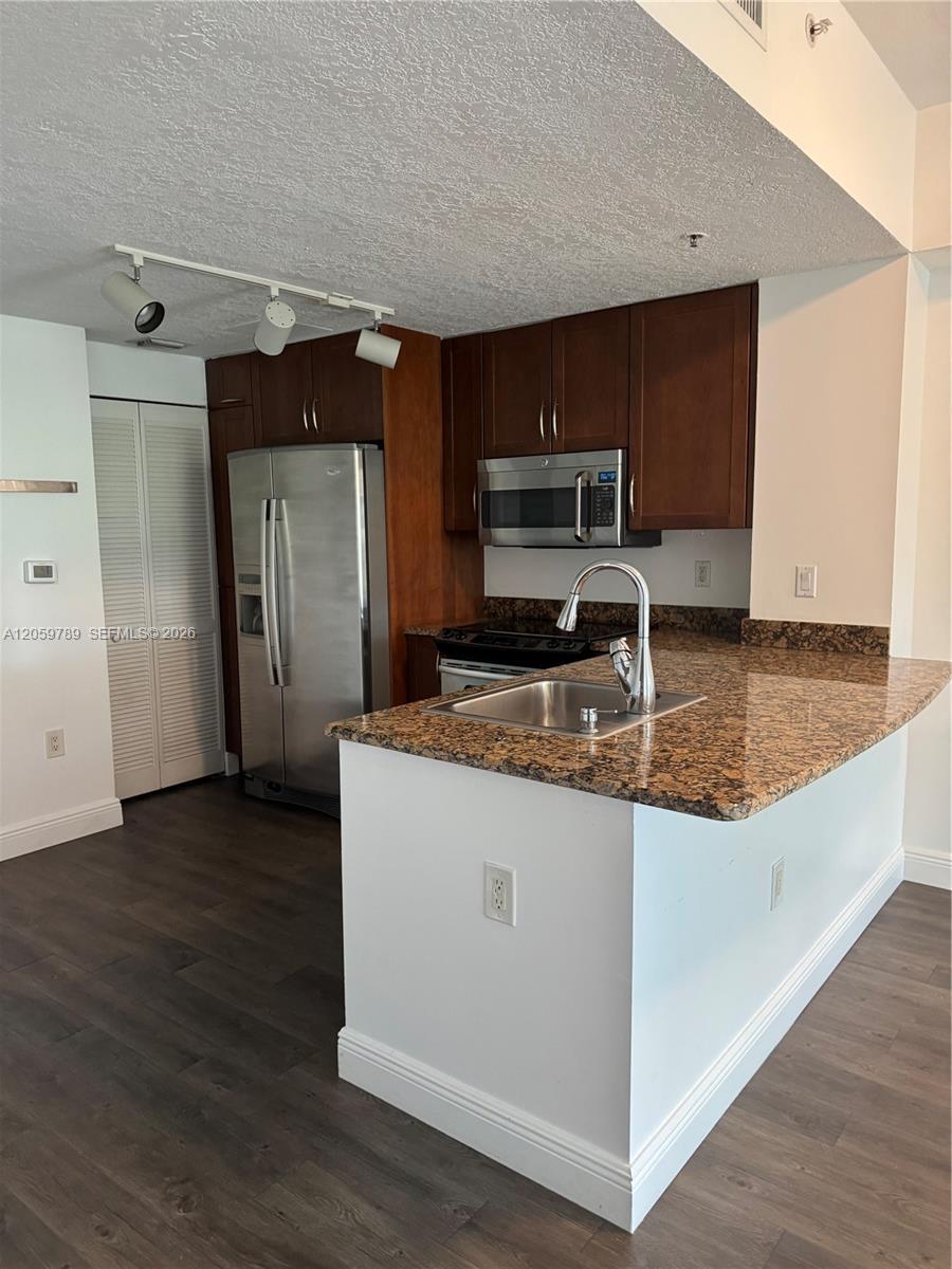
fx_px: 880
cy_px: 634
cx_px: 476
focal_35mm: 24
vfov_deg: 71.6
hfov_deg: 56.8
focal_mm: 6.76
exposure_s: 1/60
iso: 400
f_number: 1.78
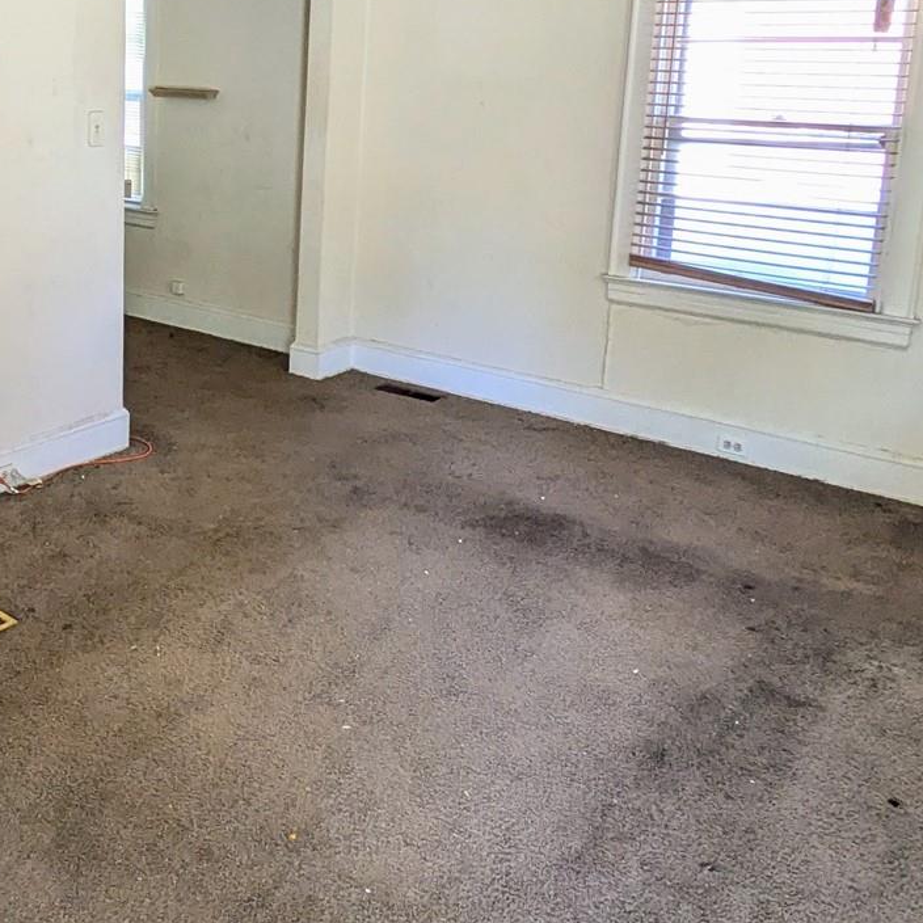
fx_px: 1086
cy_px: 253
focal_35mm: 36
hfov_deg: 43.6
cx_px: 167
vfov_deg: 44.8
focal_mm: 1.83
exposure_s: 1/60
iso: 118
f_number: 2.2
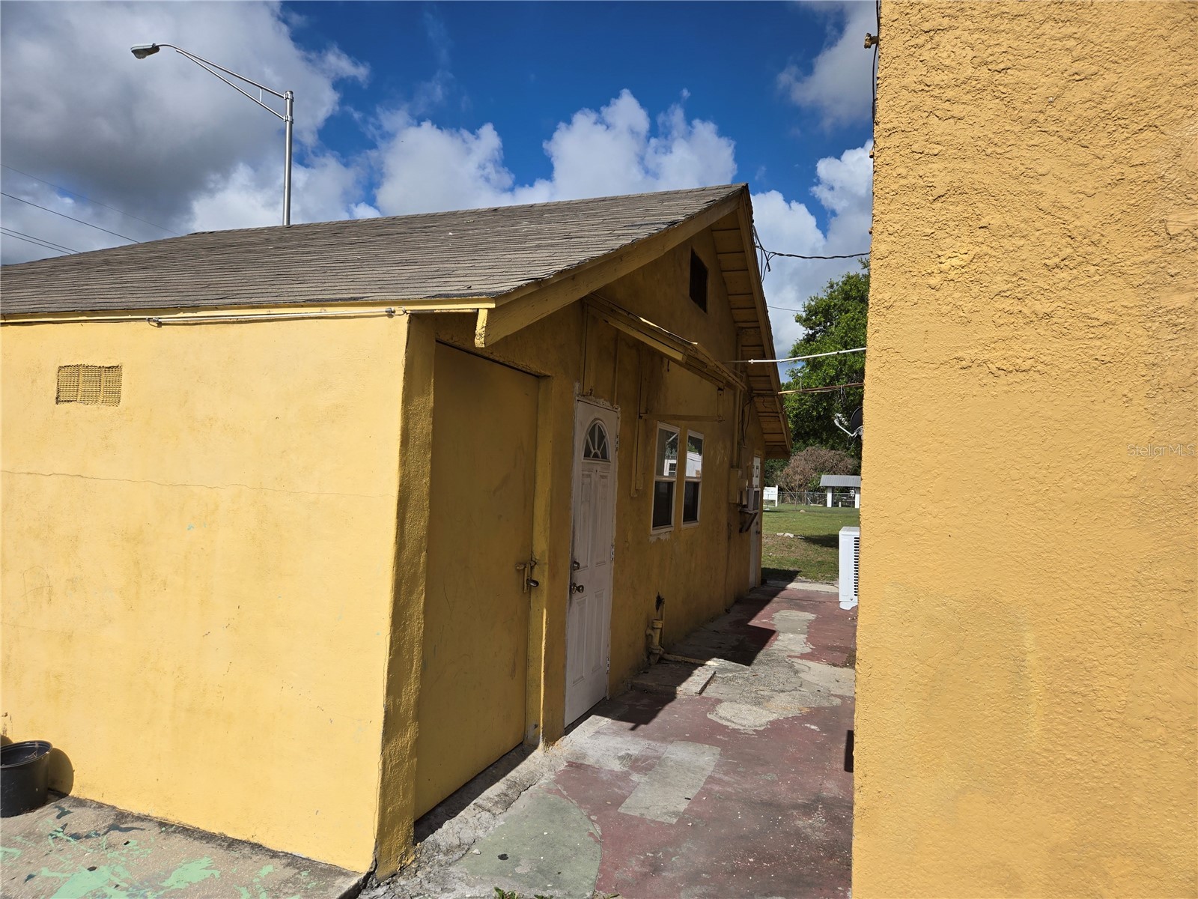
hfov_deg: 73.9
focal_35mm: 23
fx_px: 796
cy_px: 450
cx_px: 599
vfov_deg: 58.9
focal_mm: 5.4
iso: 25
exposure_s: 1/3988
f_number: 1.8
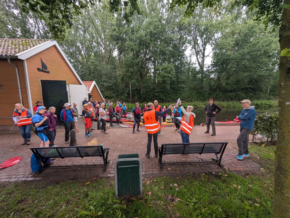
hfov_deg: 110.5
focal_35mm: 12
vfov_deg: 94.6
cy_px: 109
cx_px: 145
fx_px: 101
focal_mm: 2.02
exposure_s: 1/118
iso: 112
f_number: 1.7
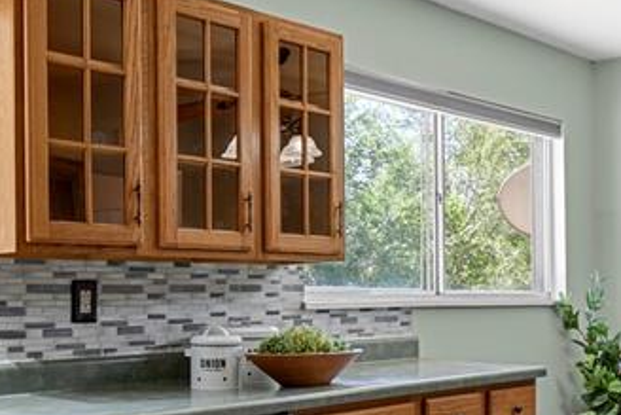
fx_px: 915
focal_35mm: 53
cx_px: 405
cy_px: 294
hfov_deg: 37.2
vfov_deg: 25.3
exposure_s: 2
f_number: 8
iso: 250
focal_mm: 17
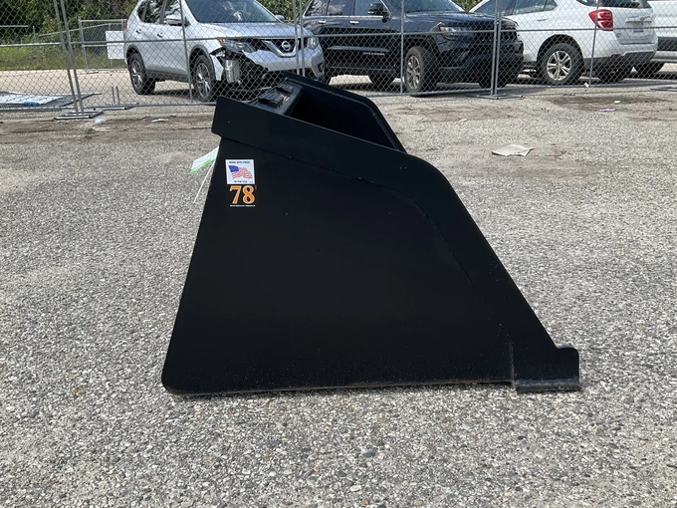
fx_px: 626
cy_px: 266
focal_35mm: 32
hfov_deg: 56.8
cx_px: 345
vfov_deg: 44.1
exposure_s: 1/929
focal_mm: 3
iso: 25
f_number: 1.8
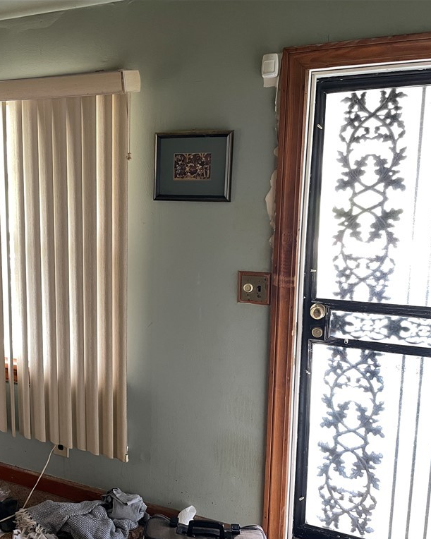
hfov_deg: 42.0
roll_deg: +0.2
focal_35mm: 34
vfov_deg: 52.8
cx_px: 106
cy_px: 270
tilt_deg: -8.1
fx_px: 542
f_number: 1.6
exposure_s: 1/60
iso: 125
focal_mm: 4.2
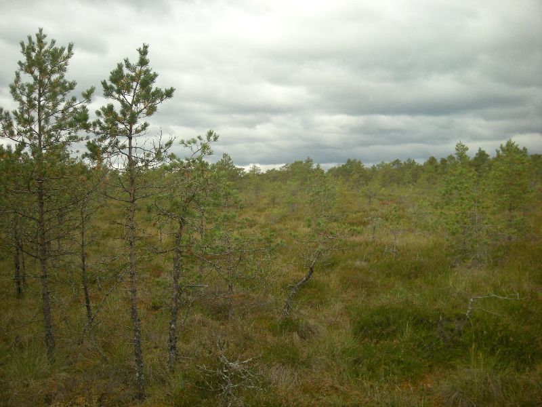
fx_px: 548
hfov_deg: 52.6
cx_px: 271
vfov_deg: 40.7
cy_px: 204
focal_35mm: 35
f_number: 5.7
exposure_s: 1/134
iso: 64
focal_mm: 5.7
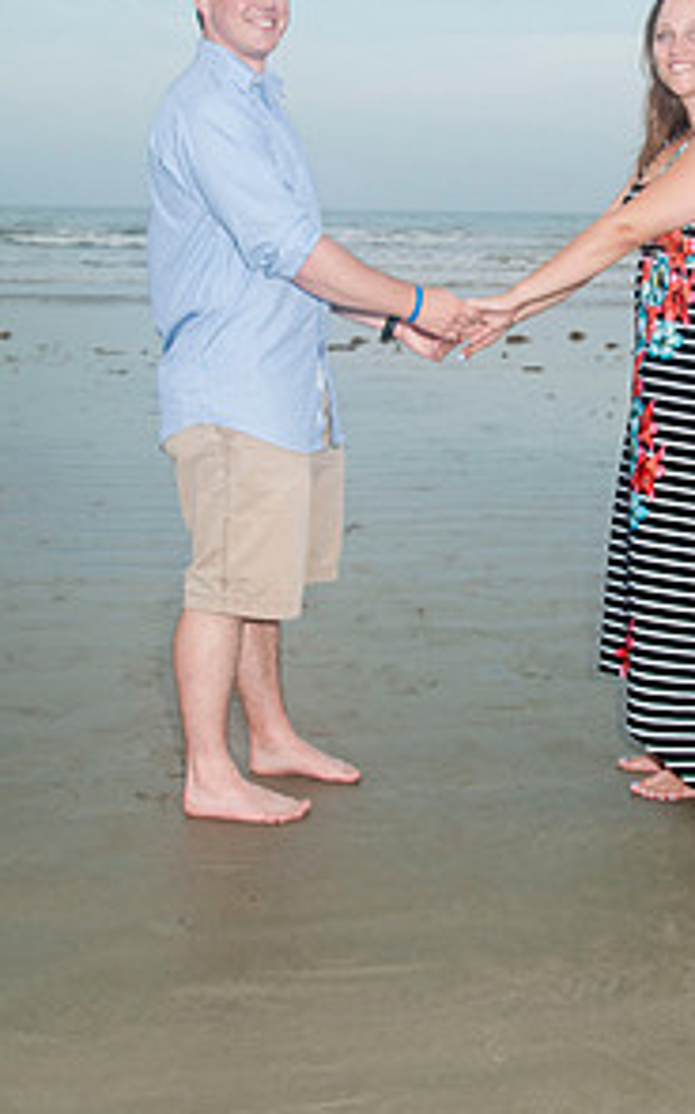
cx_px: 523
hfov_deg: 22.9
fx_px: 1700
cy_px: 400
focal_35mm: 56
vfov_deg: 36.0
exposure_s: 1/250
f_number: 7.1
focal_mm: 24
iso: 200
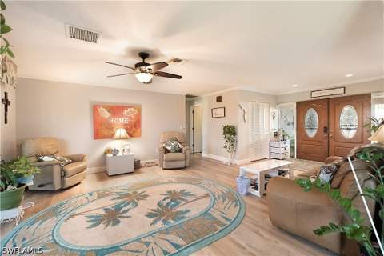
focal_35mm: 15
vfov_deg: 77.3
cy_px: 128
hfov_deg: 100.4
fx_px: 160
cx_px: 192
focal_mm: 10
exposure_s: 1/80
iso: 6400
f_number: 4.5
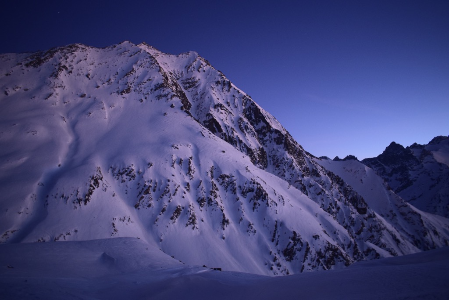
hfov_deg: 67.4
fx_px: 337
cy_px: 150
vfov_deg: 47.9
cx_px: 224
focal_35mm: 27
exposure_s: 1/2.5
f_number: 3.5
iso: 1600
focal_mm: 18
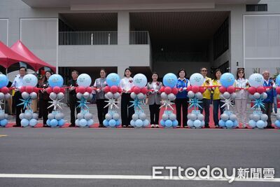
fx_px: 319
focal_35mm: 41
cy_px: 94
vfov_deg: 32.7
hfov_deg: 47.4
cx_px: 140
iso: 250
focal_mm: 41
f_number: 5
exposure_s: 1/1600
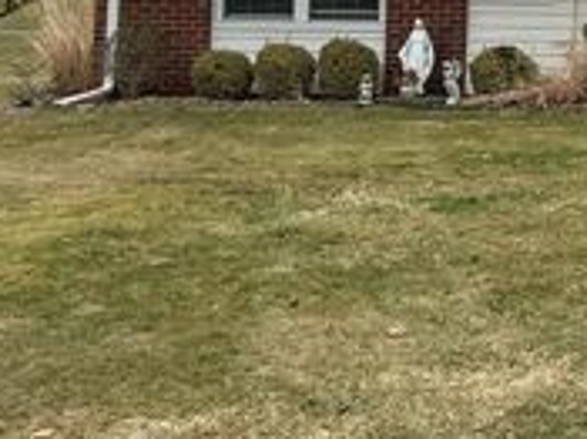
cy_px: -45
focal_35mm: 83
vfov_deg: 17.2
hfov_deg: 20.9
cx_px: 815
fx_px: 1407
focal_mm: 3
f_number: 1.8
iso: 25
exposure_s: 1/599
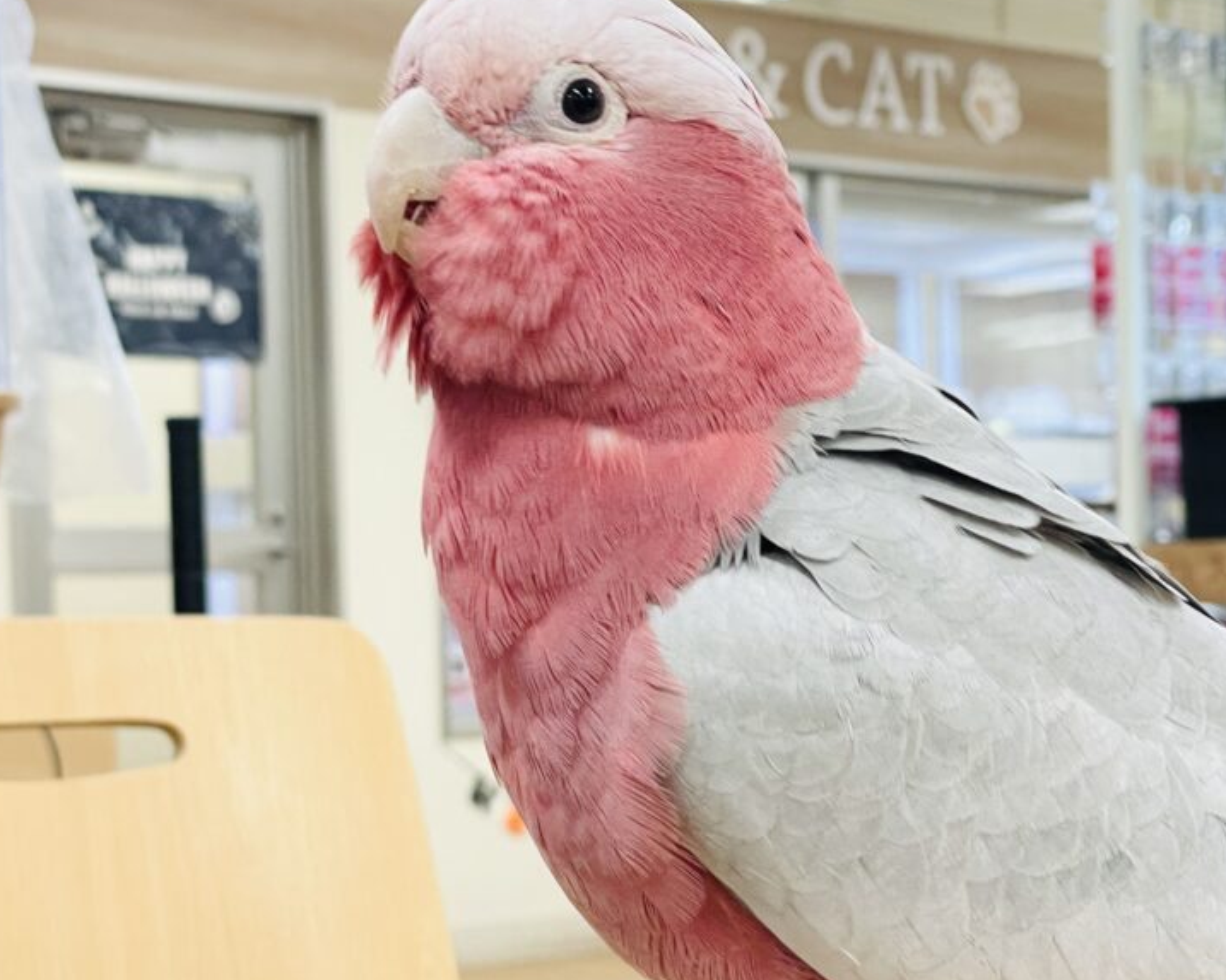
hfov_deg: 22.5
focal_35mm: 85
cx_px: 646
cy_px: 580
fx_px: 3083
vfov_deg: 18.0
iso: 100
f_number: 2
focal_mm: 6
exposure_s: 1/99
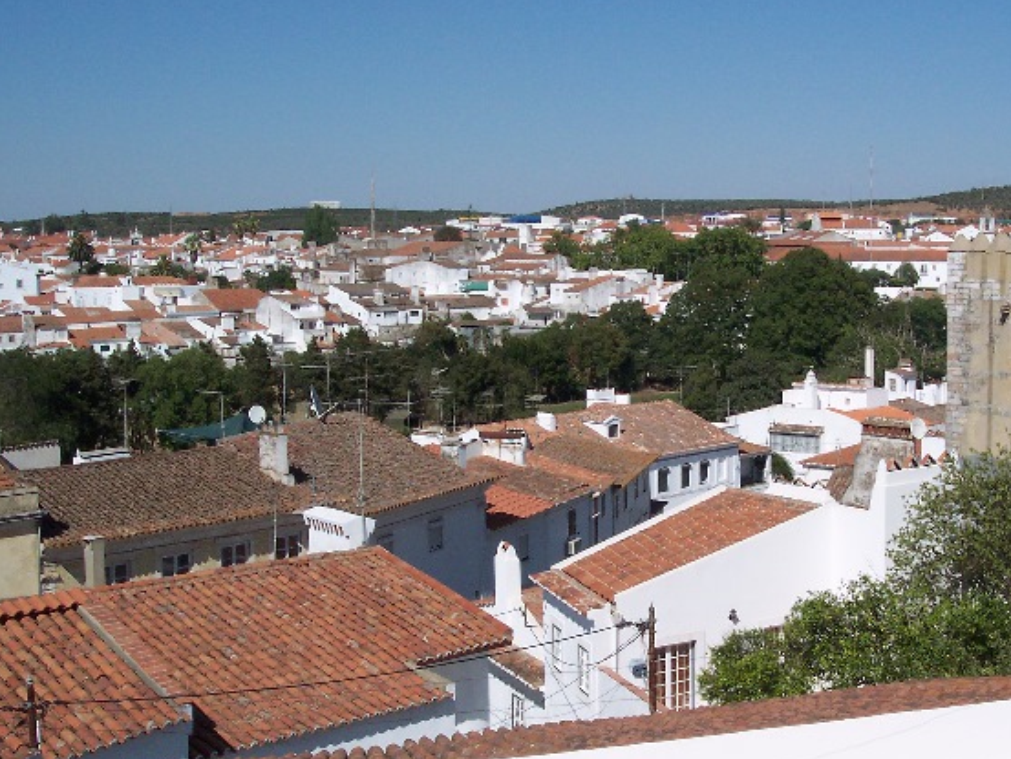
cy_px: 351
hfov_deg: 34.6
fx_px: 1607
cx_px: 671
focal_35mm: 55
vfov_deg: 26.6
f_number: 4.8
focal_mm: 8
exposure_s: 1/1000
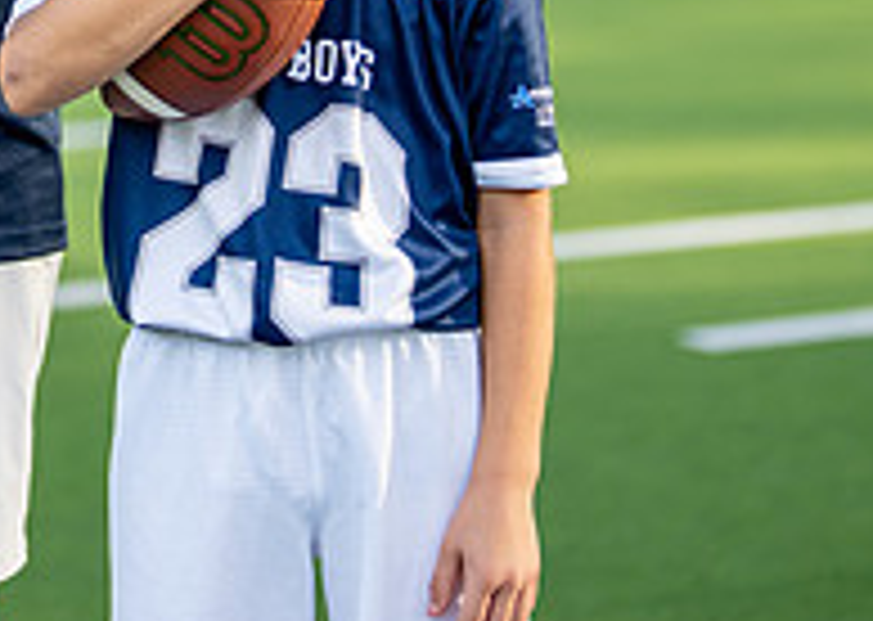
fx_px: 4061
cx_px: 50
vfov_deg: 8.6
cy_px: -289
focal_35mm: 164
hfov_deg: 12.2
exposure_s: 1/2000
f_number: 1.2
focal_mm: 50
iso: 100
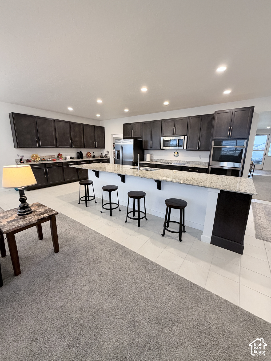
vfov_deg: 102.1
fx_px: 146
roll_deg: -0.8
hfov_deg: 85.7
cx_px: 136
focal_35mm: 14
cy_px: 180
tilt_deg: -12.1
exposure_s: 1/60
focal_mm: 2.22
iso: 400
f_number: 2.2
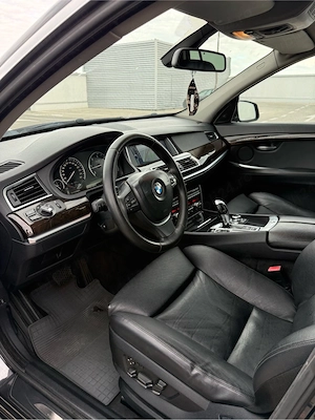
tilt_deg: -21.1
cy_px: 210
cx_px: 158
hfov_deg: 56.8
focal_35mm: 24
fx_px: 291
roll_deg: -0.3
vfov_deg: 71.6
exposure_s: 1/237
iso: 160
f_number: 1.78
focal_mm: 6.76
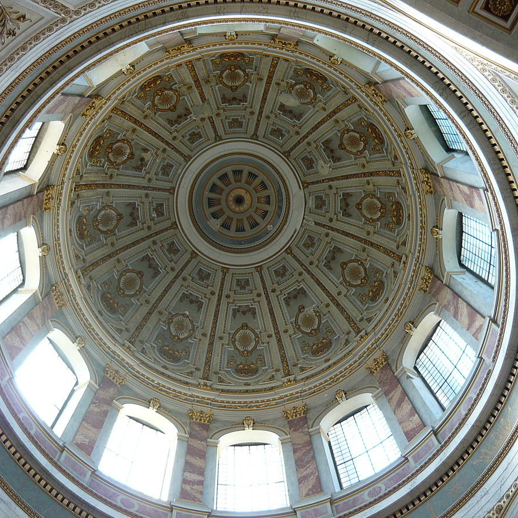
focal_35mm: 39
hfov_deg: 42.8
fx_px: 660
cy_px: 259
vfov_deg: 42.8
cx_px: 237
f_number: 2.8
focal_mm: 5.5
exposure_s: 1/30
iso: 125
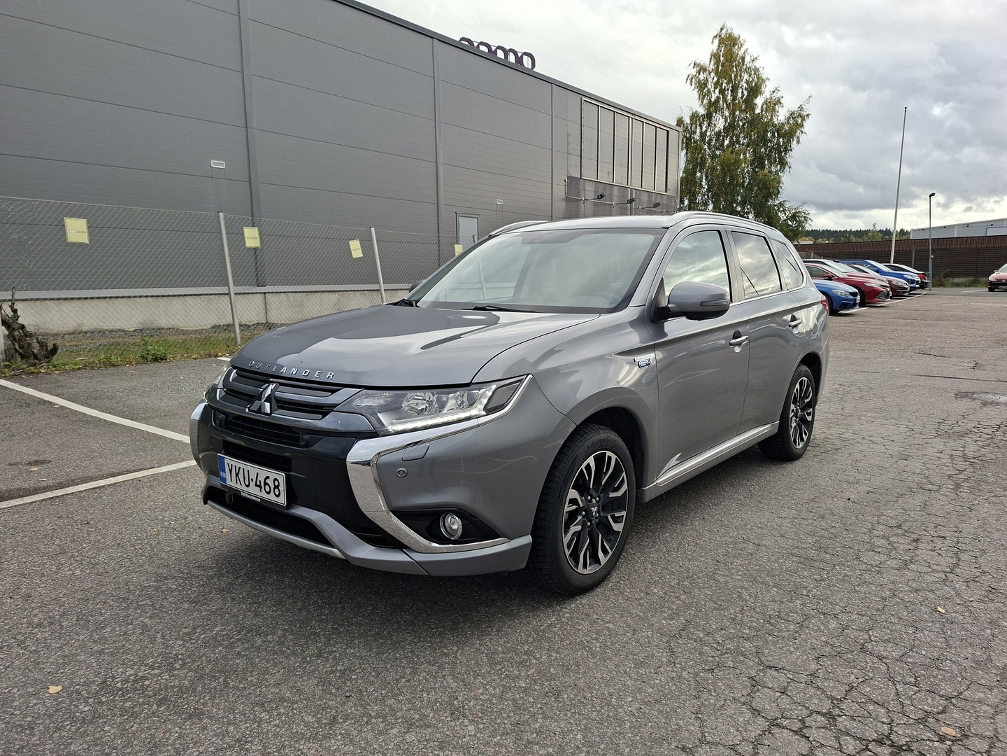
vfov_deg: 58.9
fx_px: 669
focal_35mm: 23
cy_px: 378
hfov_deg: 73.9
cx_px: 504
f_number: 1.8
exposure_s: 1/773
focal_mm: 5.54
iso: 50
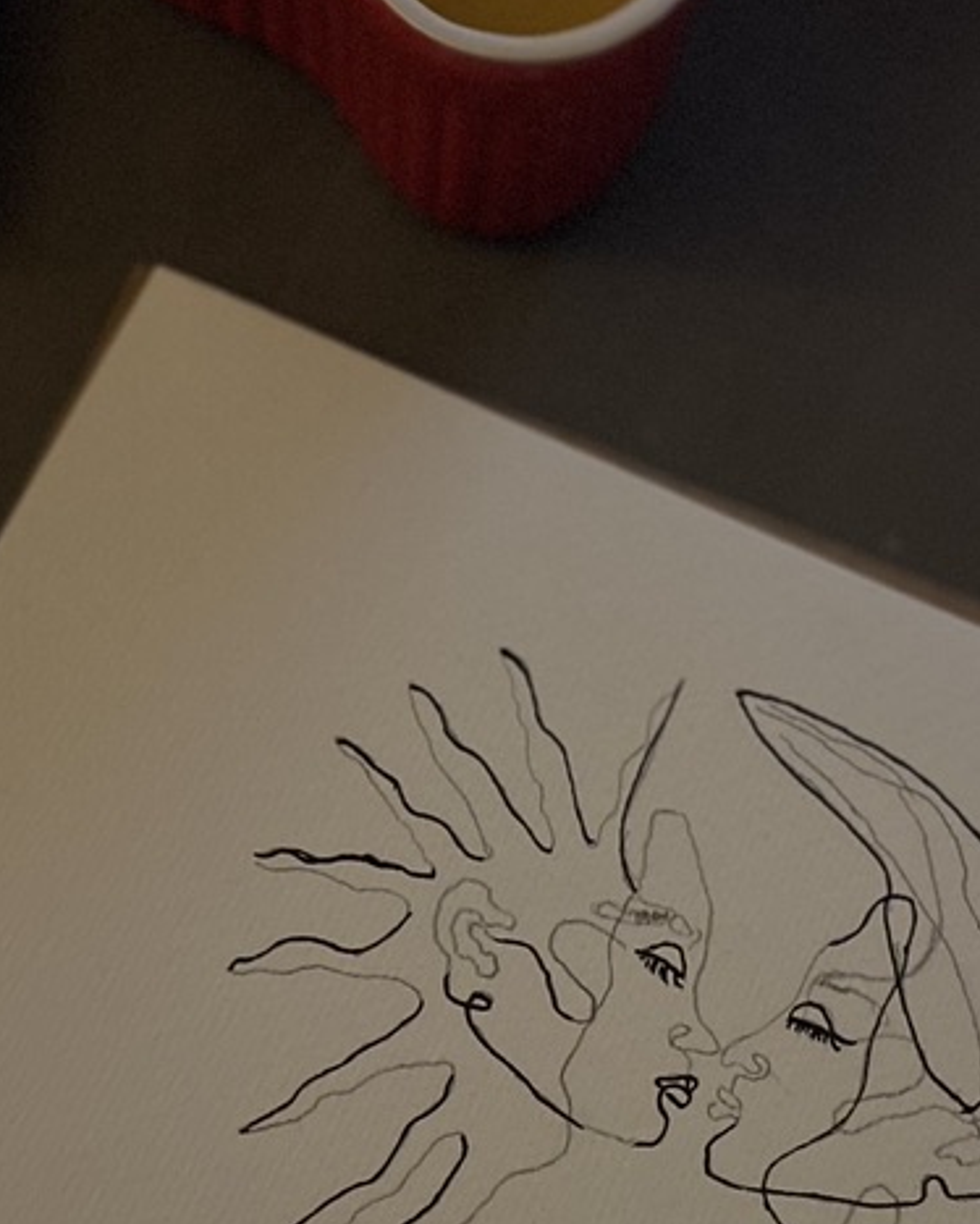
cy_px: 1059
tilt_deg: -71.0
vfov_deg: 30.8
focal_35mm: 59
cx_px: 634
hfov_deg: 25.7
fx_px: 2138
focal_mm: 4.25
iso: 1000
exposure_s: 1/25
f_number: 1.8
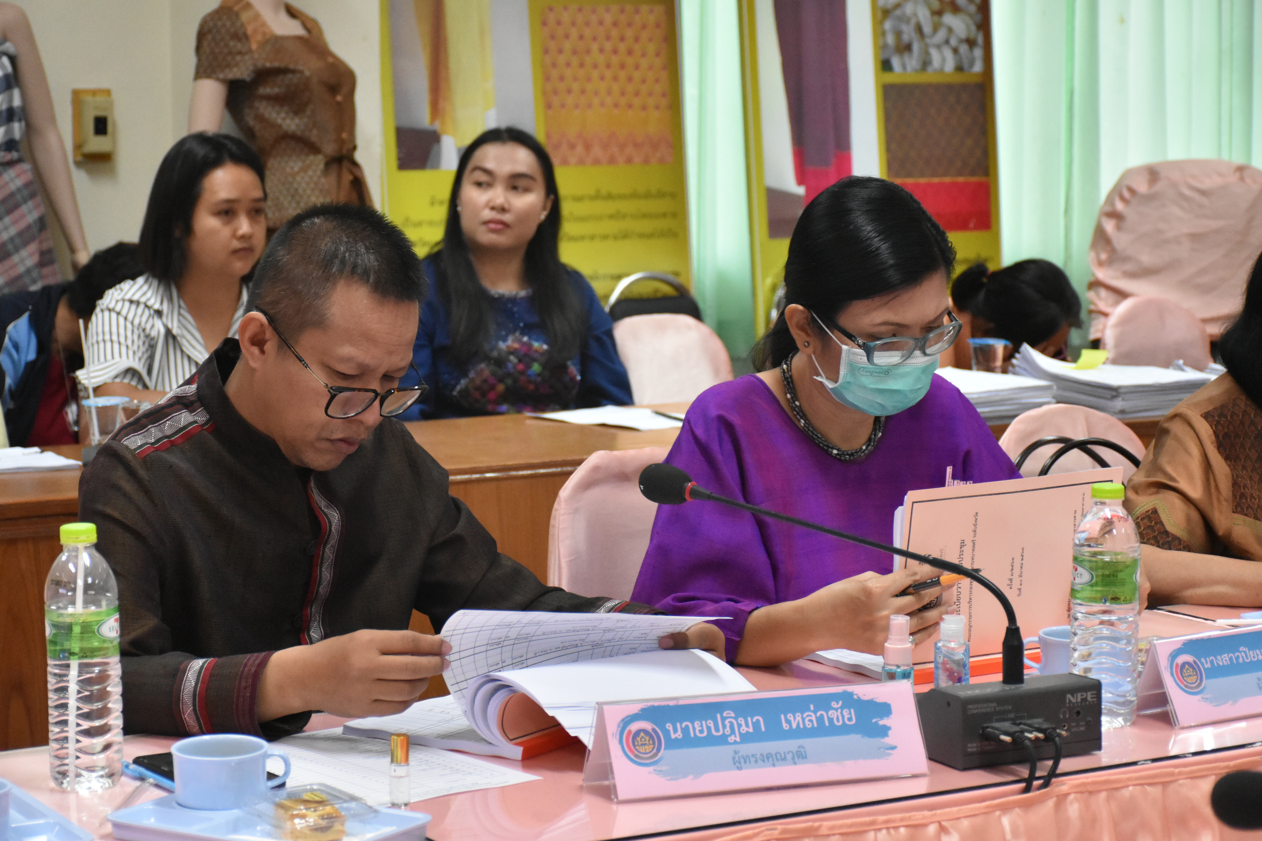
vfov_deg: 16.3
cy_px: 420
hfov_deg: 24.2
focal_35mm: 84
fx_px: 2944
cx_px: 631
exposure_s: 1/200
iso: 3200
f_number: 4.8
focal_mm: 56
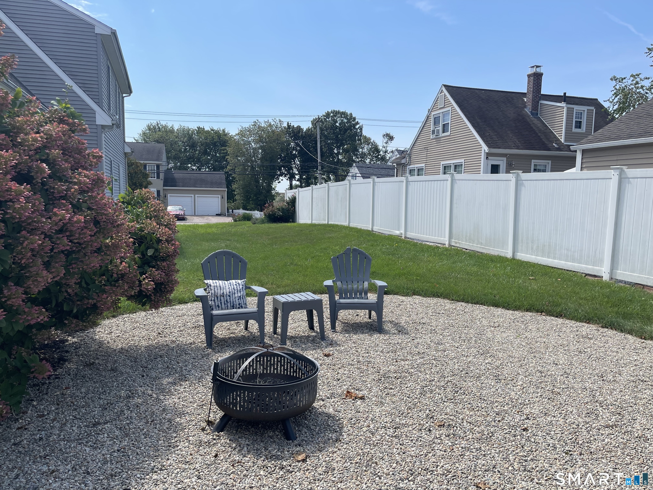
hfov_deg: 69.4
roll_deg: -1.0
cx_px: 326
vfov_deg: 54.9
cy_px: 245
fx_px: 472
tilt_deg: -6.3
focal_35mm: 25
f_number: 1.6
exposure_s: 1/3448
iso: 32
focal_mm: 5.1
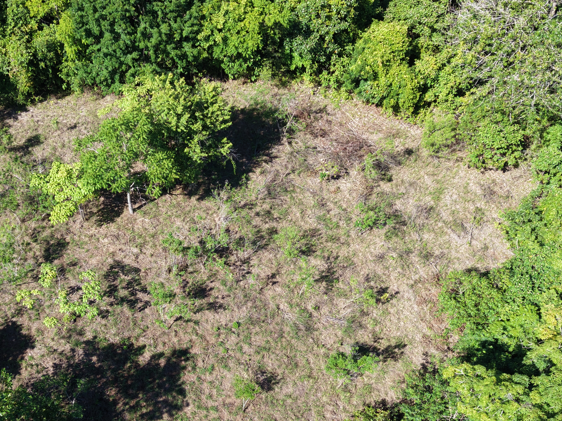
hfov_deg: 44.4
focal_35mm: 42
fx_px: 682
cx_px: 210
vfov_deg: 34.1
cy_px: 267
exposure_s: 1/1500
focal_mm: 8.67
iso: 100
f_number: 1.8
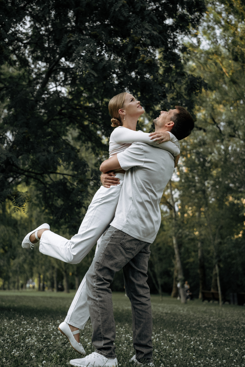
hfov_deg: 27.0
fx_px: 510
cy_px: 184
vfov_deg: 39.6
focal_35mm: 50
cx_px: 122
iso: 500
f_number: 2
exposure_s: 1/1600
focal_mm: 33
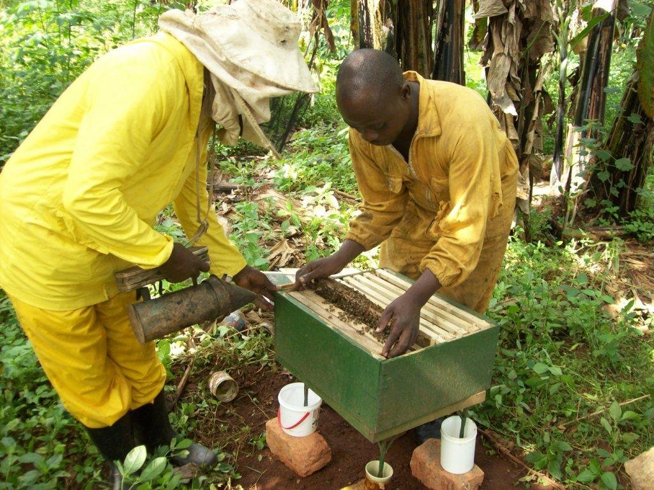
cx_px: 327
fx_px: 680
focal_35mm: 36
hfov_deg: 51.4
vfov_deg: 39.6
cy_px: 245
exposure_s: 1/80.8
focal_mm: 6
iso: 80
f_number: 2.7
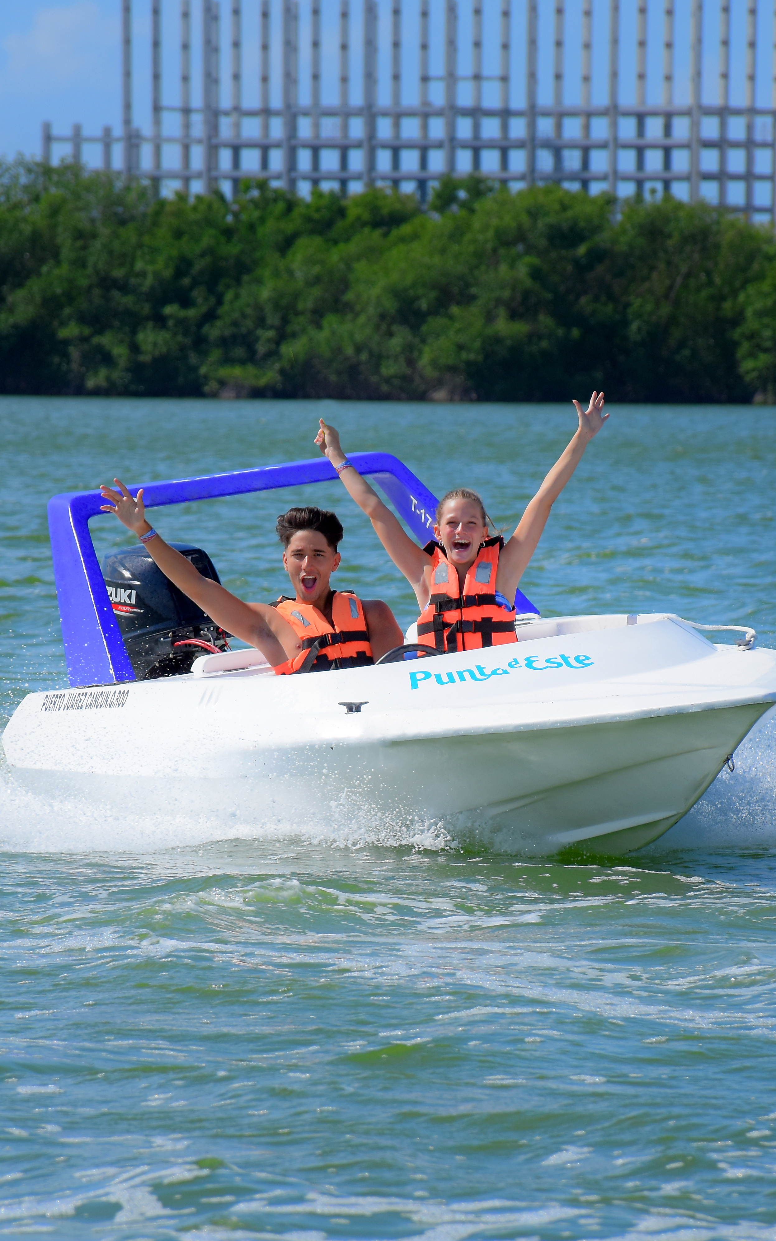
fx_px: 10894
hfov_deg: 4.1
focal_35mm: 322
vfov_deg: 6.5
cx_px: 381
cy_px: 620
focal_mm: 140
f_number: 5.6
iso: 320
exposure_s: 1/2000
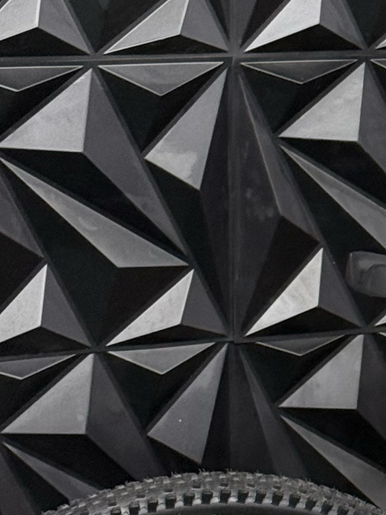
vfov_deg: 10.4
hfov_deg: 7.6
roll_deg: -2.9
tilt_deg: -9.9
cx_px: 657
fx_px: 2825
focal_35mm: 190
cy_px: 264
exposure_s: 1/60
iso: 250
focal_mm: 6.76
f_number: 1.78
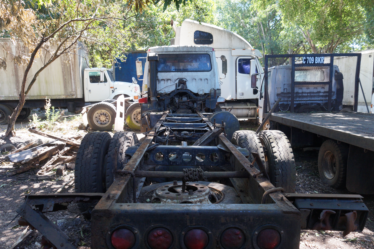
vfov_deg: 47.9
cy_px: 124
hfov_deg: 67.4
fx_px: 280
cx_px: 187
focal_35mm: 27
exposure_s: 1/100
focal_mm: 18
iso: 400
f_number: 4
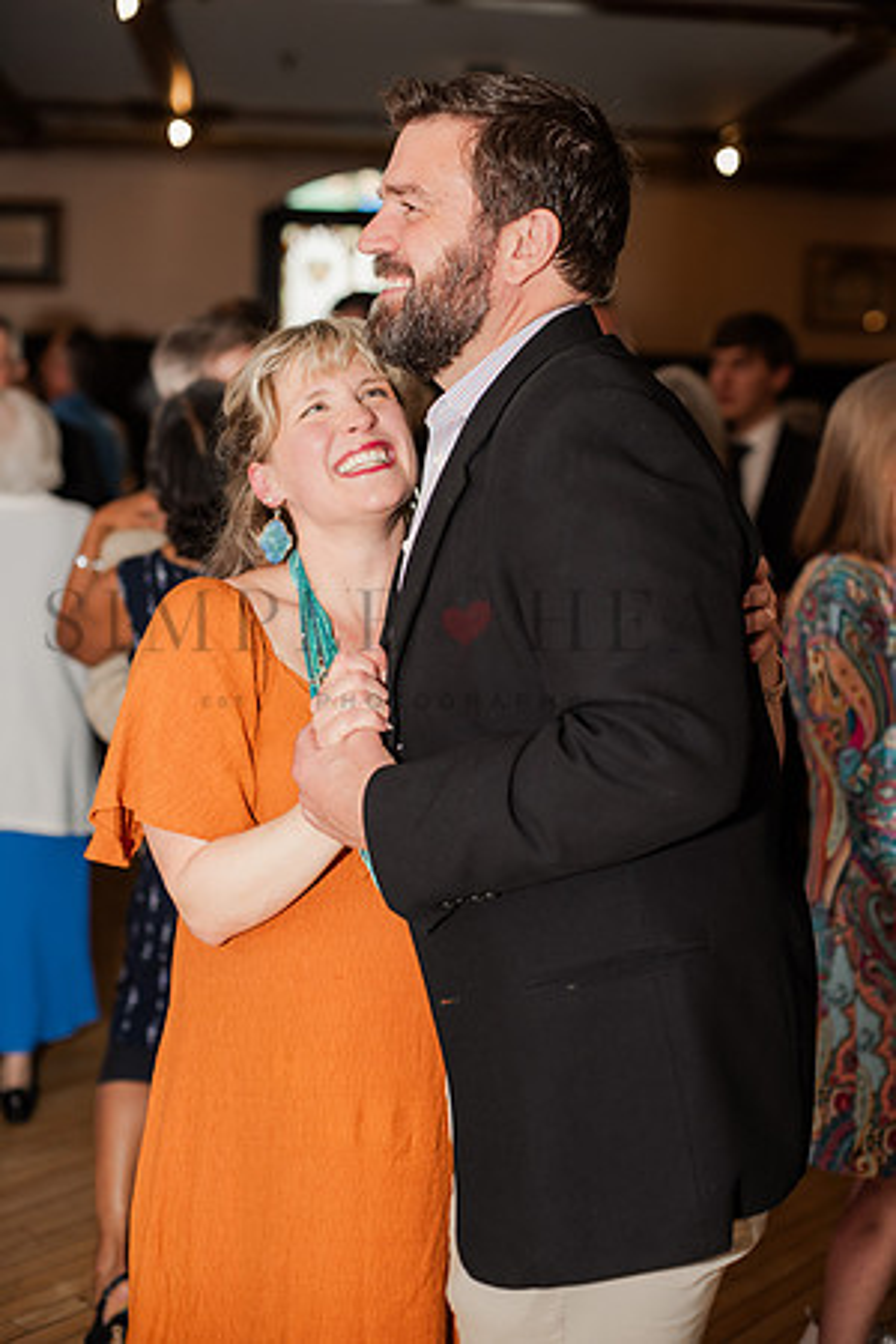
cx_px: 448
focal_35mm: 50
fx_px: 1867
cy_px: 672
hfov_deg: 27.0
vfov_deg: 39.6
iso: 500
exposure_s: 1/200
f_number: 2.5
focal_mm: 50
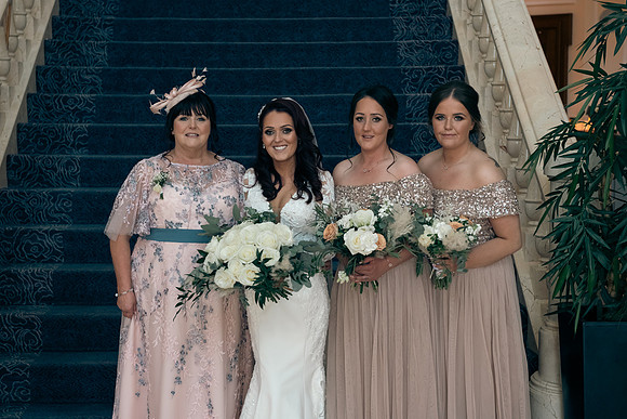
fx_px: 1244
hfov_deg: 28.3
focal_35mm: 71
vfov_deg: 19.1
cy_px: 210
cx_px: 314
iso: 1250
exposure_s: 1/125
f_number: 5.6
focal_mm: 70
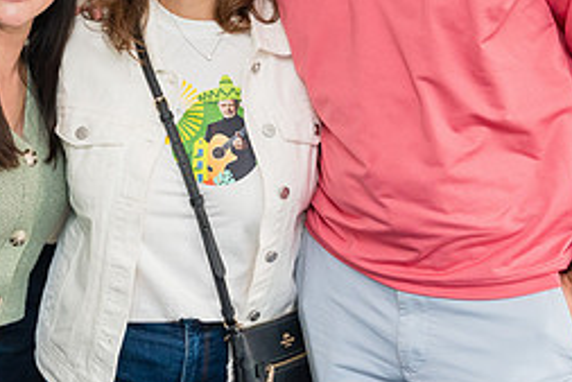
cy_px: 1
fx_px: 1256
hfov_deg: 25.6
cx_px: 206
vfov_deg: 16.9
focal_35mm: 79
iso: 1600
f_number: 3.5
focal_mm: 34.4
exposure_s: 1/200
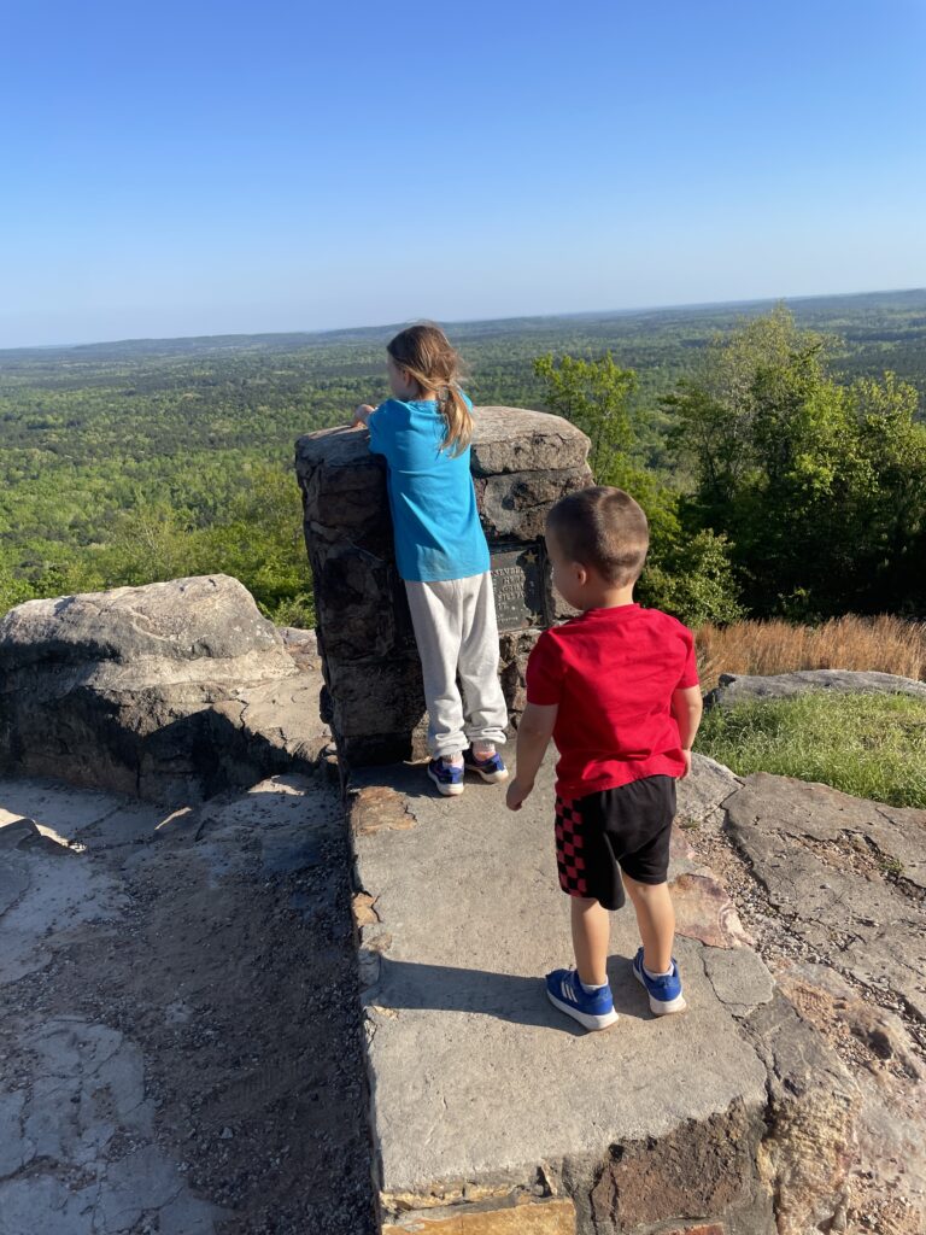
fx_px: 927
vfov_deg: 67.3
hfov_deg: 53.1
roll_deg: +1.3
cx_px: 463
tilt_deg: -20.5
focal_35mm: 26
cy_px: 618
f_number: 1.6
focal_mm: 4.2
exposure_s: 1/2451
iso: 32
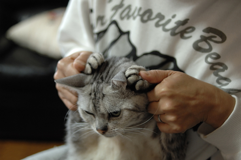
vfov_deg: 25.7
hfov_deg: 37.9
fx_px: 351
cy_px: 80
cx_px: 120
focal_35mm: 52
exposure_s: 1/50
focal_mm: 35
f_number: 2
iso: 400
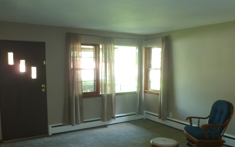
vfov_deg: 39.3
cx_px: 126
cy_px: 87
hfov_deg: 59.6
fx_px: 205
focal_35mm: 32
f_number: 3.3
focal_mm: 4.3
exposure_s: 1/5
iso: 100
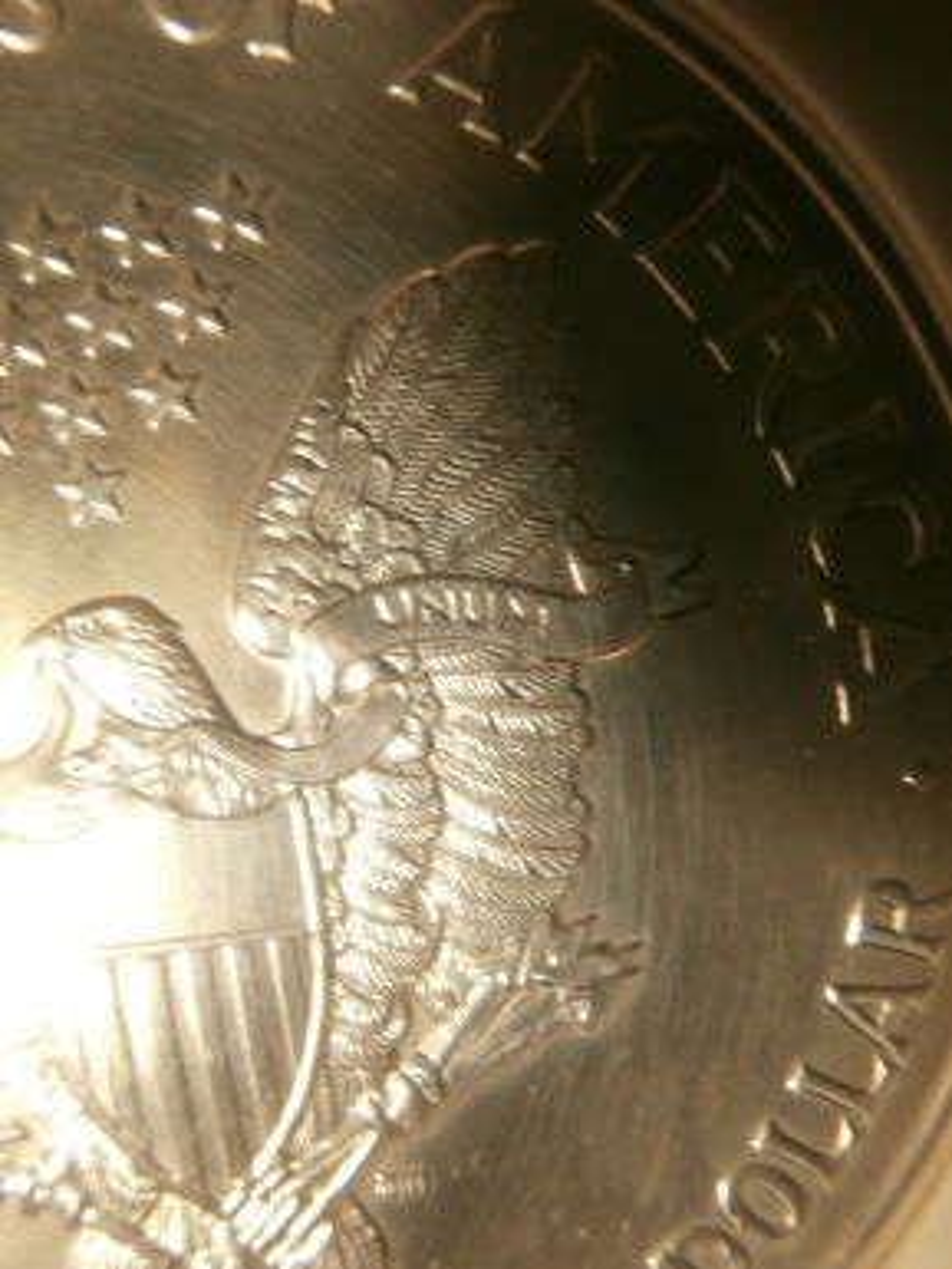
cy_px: 634
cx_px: 476
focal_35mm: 38
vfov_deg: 49.0
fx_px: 1393
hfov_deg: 37.7
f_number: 3.9
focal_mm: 6.67
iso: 200
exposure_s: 1/25
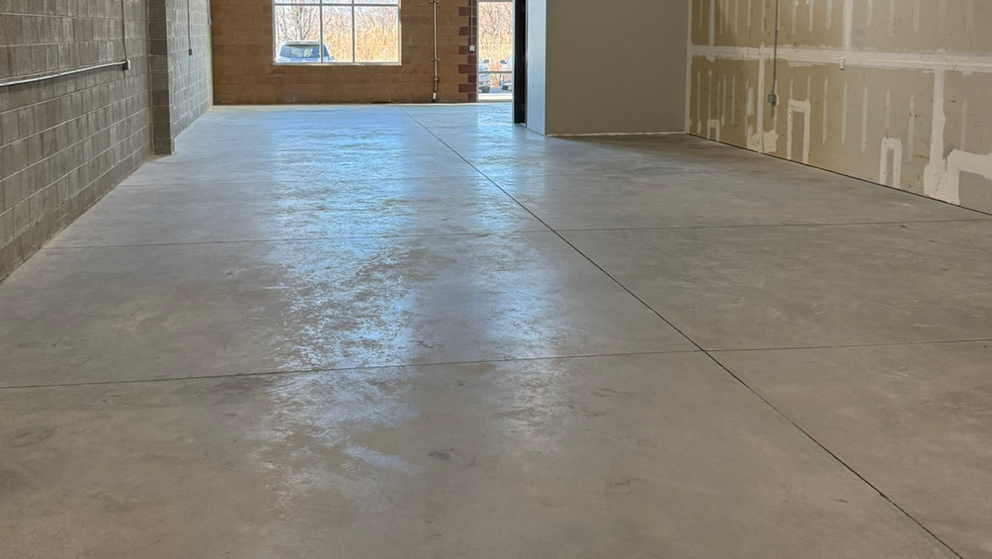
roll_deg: -0.1
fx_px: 1052
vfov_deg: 29.3
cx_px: 462
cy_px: 143
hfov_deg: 50.4
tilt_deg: -5.8
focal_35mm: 40
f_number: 1.78
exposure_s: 1/149
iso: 200
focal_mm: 6.76
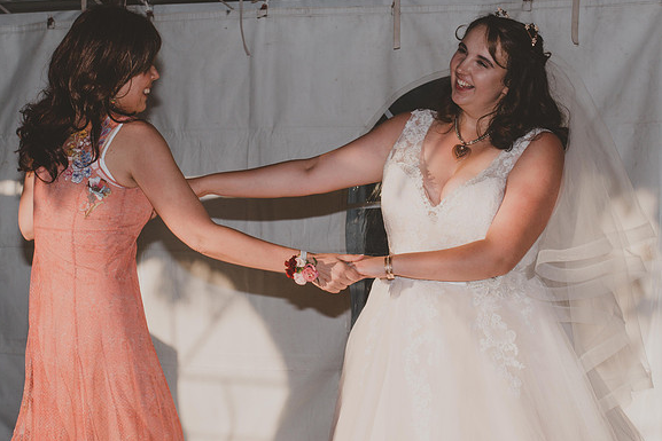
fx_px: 2225
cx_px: 303
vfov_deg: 11.3
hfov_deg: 16.9
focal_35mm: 121
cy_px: 189
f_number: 11
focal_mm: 70
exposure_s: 1/200
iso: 100
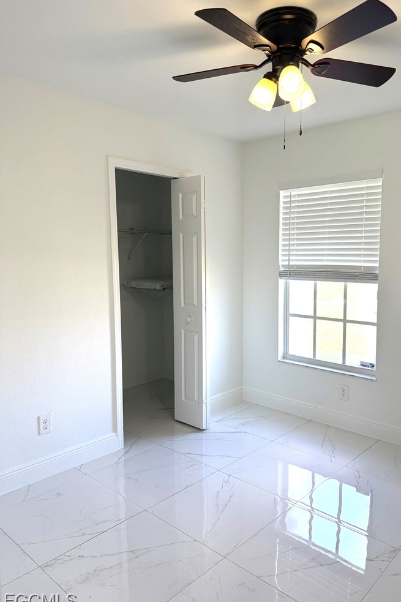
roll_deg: -0.3
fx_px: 435
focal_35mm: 26
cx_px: 234
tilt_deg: -5.8
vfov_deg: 69.4
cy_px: 304
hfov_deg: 49.3
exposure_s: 1/227
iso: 125
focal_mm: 6.76
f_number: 1.78
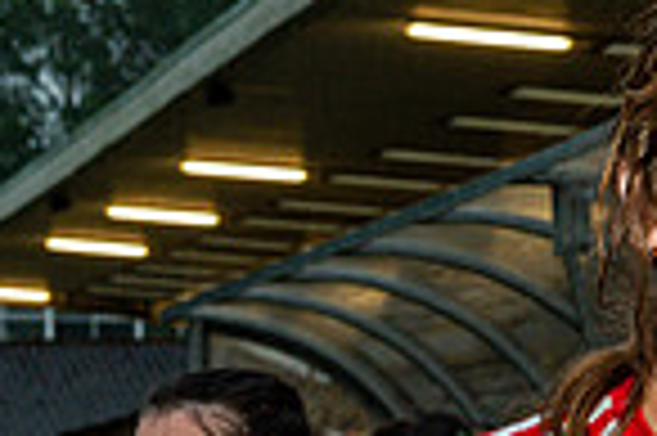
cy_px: 629
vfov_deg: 6.1
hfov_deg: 8.9
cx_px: 1068
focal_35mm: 223
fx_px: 4065
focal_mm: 55
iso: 1600
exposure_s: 1/100
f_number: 5
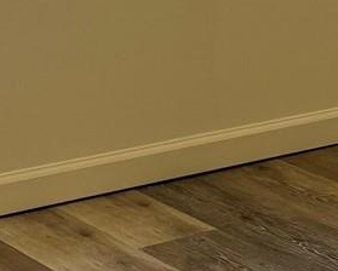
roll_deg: -1.5
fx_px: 1863
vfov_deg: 8.2
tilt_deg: -8.7
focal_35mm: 186
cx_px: 677
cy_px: -65
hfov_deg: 9.7
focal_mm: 5.96
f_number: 1.6
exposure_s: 1/120
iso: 64
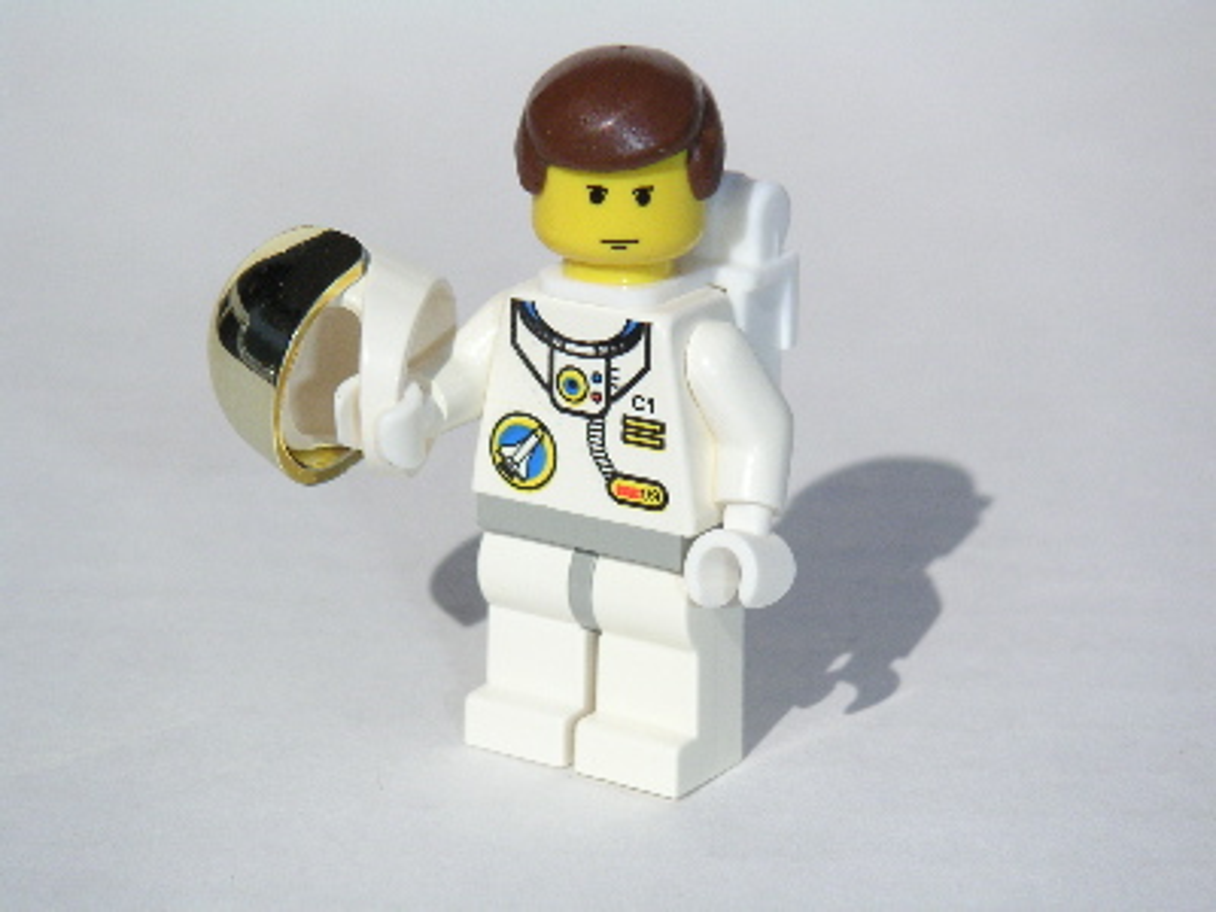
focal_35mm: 111
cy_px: 456
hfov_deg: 17.7
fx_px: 3899
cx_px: 608
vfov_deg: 13.3
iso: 160
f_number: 8
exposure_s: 1/1000
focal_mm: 17.1
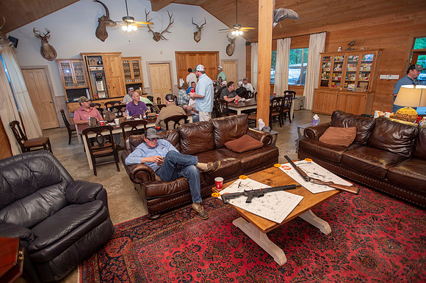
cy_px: 142
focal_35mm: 19
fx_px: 225
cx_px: 213
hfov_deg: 86.9
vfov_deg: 64.5
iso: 800
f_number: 3.2
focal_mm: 19
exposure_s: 1/100
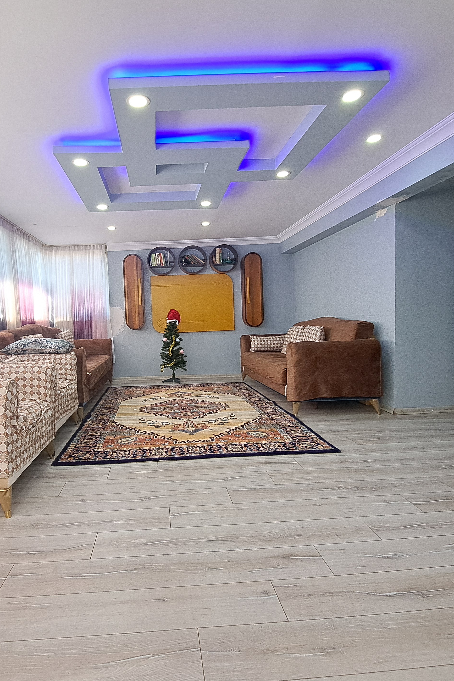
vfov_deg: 86.9
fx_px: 359
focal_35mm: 19
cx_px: 188
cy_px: 348
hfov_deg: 64.1
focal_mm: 1.74
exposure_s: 1/25
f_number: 2.2
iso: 64
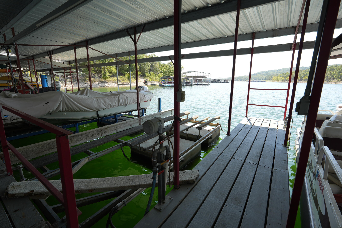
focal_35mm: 17
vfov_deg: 70.4
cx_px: 164
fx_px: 161
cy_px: 114
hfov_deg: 93.2
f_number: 6.3
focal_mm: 16
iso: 100
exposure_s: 1/100
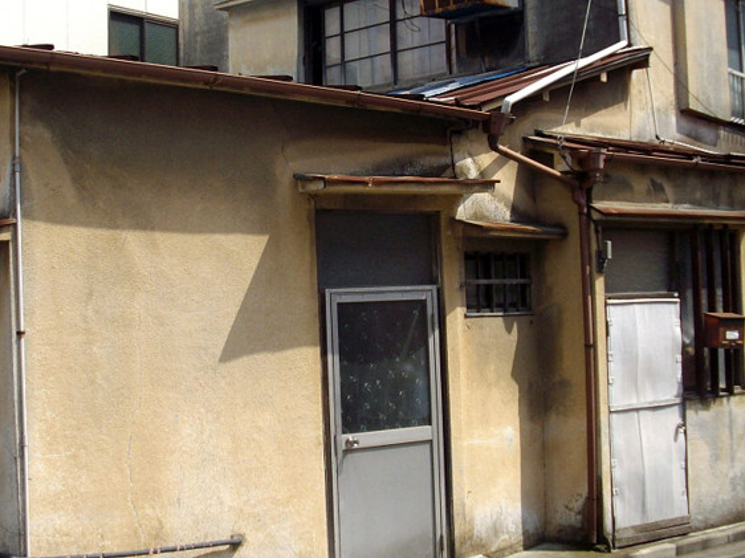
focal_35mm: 56
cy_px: 229
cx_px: 318
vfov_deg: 26.0
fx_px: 1205
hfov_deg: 34.3
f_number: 5.6
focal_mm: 6.2
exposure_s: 1/200
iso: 80
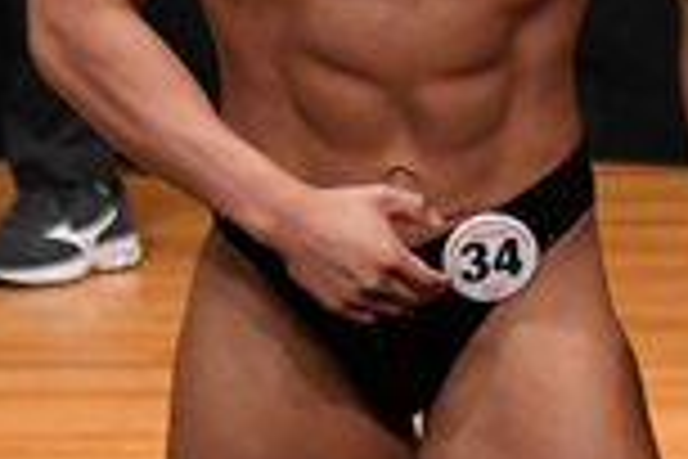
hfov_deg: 1.6
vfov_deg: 1.1
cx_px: 825
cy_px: 346
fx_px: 24671
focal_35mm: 1291
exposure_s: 1/400
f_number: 5.6
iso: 4000
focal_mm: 170
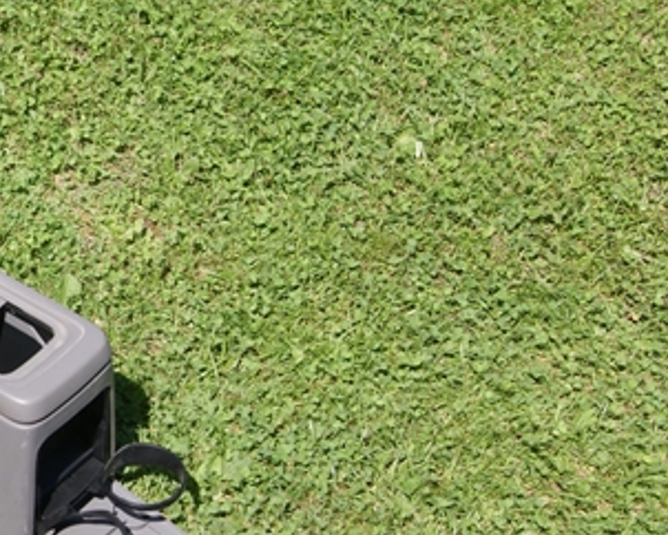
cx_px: -168
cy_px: 298
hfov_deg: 18.5
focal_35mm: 97
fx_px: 1919
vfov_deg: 15.9
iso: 100
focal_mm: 26
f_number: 9
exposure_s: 1/125
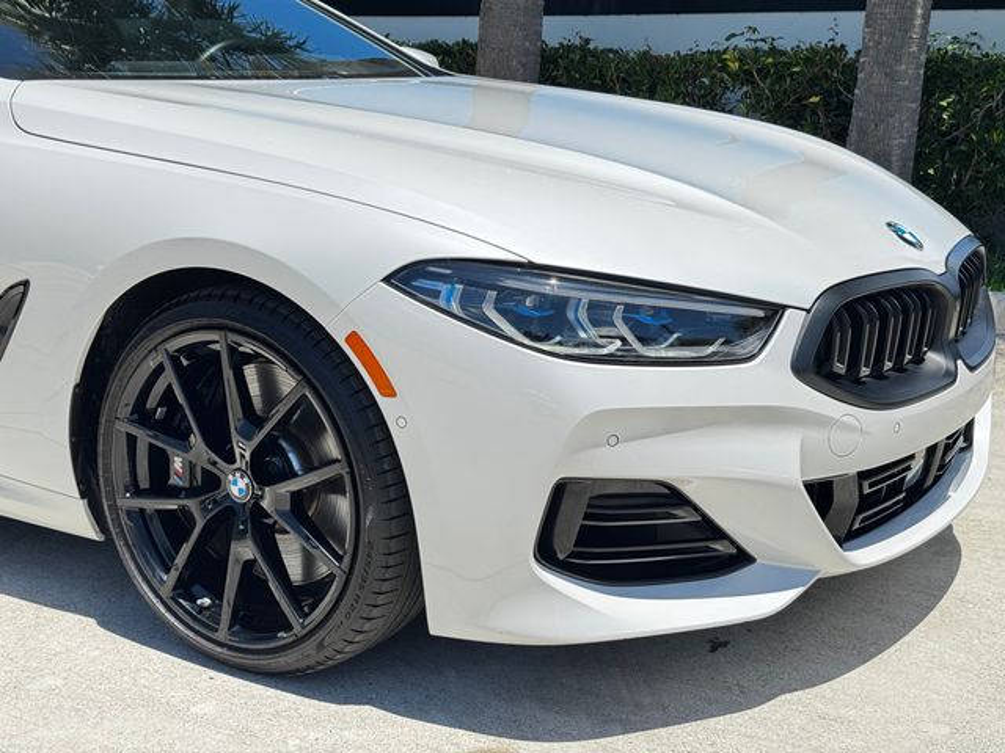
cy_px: 376
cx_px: 502
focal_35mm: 48
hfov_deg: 39.7
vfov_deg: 30.3
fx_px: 1394
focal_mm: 6.76
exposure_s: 1/1395
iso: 64
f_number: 1.78
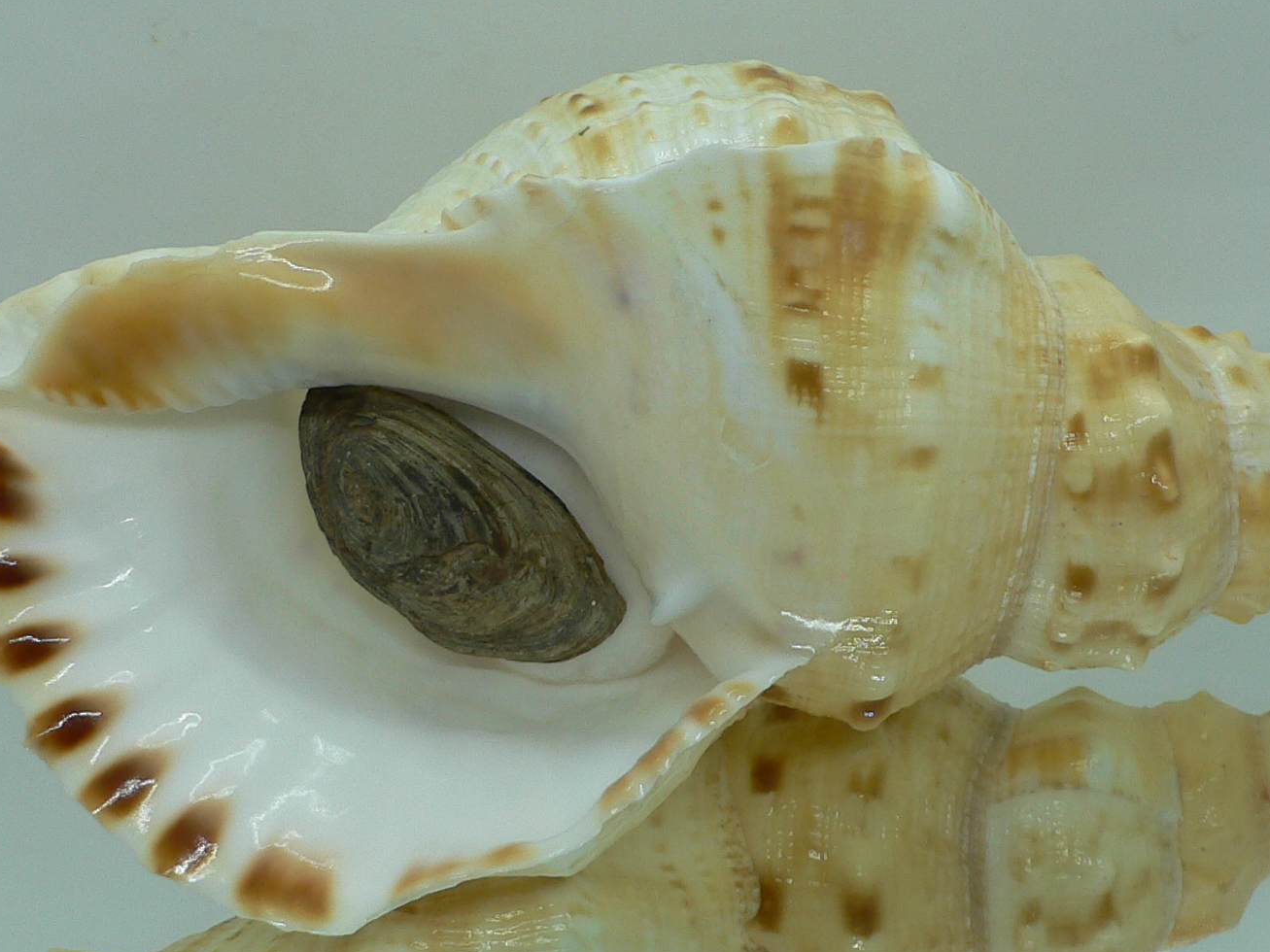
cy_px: 433
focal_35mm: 54
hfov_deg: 35.5
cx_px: 733
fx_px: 1981
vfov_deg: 27.0
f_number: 2.8
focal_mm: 4.6
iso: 80
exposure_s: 1/60
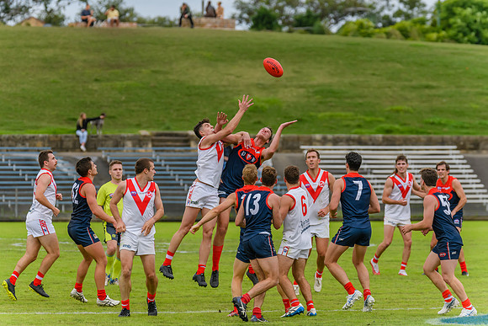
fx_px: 4012
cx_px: 234
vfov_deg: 4.6
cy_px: 156
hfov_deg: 7.0
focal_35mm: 296
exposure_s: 1/2500
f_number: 5.6
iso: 800
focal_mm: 270
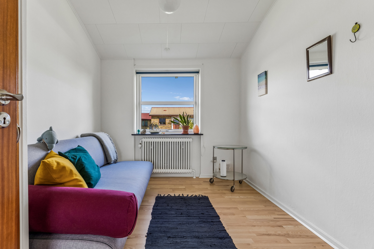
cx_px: 187
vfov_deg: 67.4
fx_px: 187
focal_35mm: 18
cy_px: 124
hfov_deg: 90.0
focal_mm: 12
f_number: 8
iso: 400
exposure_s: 1/30
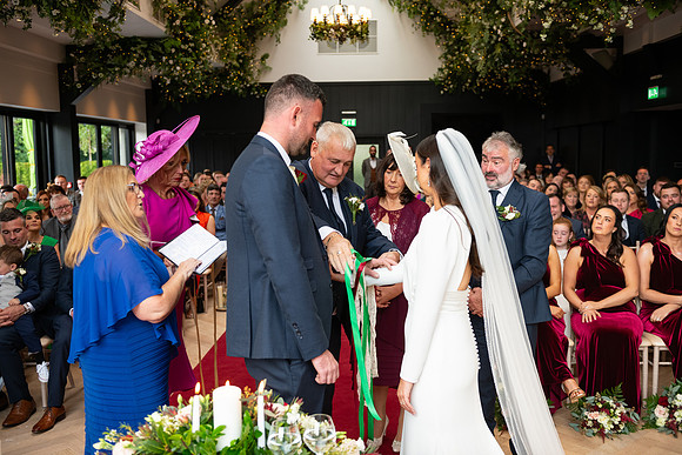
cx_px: 341
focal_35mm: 36
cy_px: 228
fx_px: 682
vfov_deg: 36.9
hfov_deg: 53.1
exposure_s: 1/160
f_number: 3.5
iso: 640
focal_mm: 36
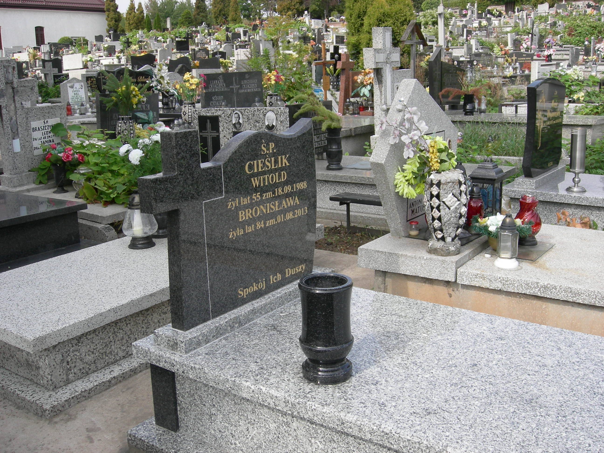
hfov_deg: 51.4
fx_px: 628
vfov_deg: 39.7
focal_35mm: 36
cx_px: 302
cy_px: 226
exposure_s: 1/210
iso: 64
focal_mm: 7.5
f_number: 5.4
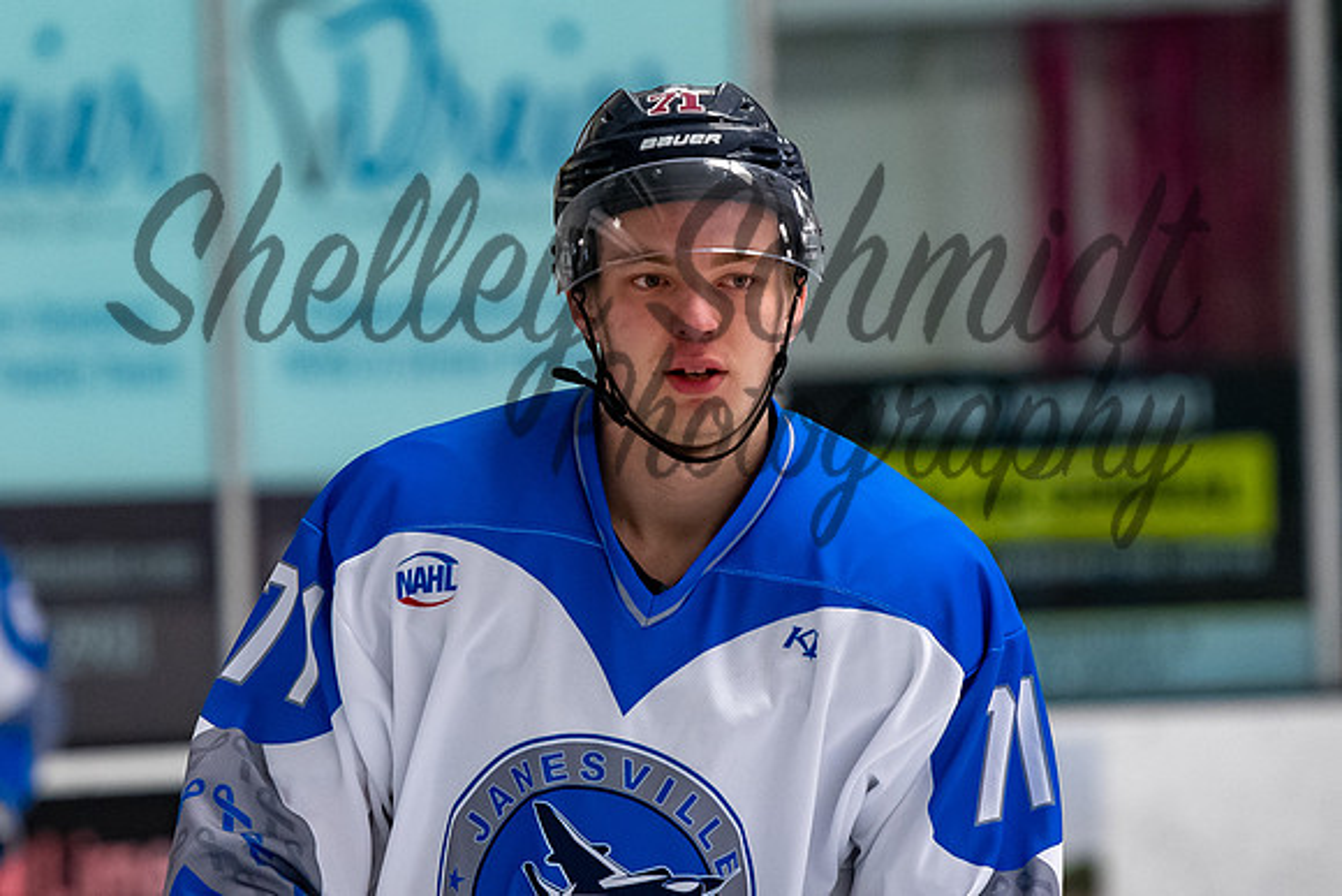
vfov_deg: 3.3
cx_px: 560
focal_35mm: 413
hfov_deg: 5.0
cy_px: 426
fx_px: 15380
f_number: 3.2
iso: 2000
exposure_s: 1/800
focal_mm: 195
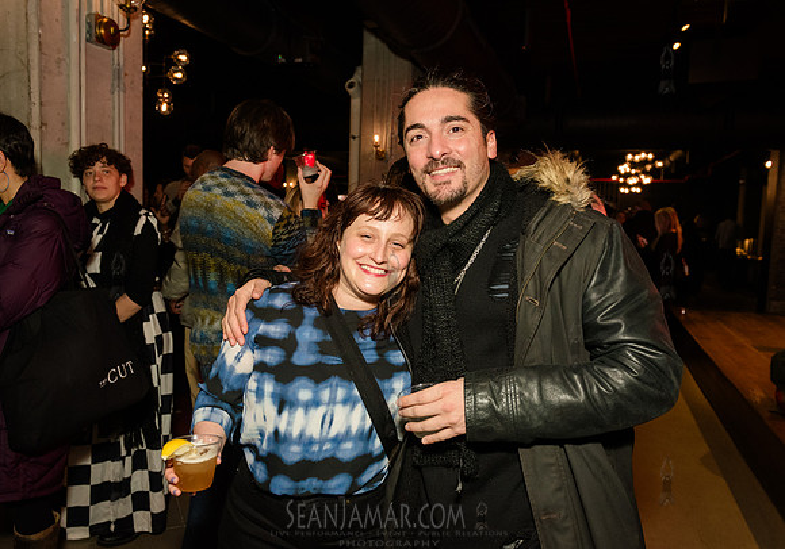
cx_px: 385
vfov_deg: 50.6
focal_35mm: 26
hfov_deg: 68.1
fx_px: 581
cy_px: 271
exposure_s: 1/160
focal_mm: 24
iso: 4000
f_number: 4
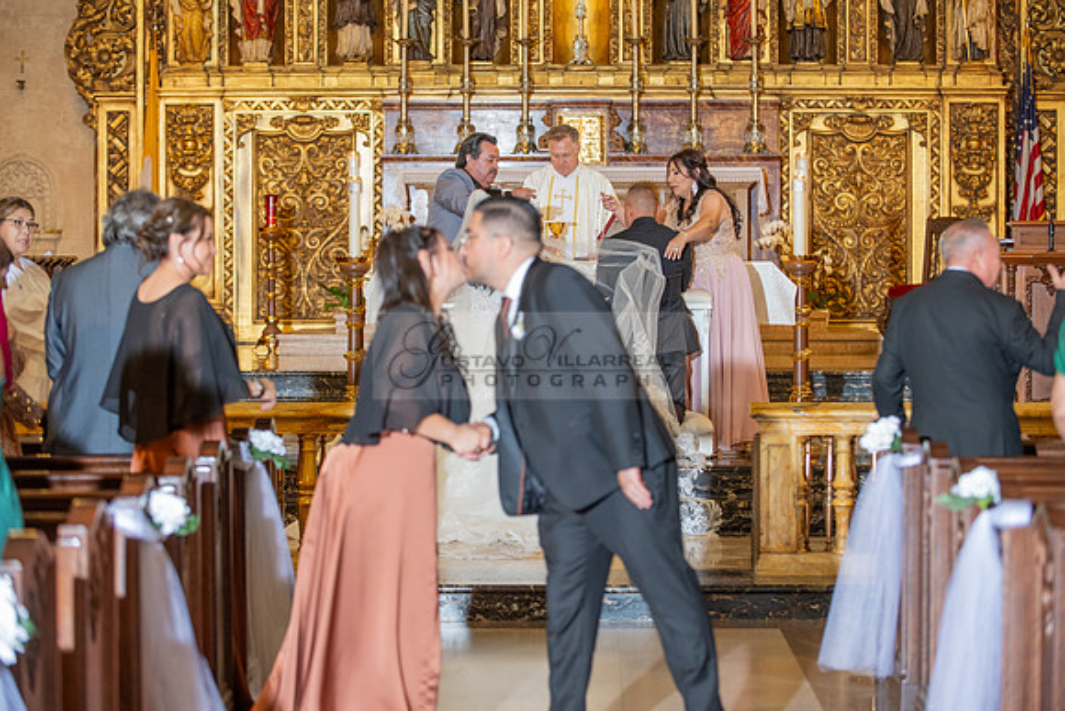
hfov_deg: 19.0
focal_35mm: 107
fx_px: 3175
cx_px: 532
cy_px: 356
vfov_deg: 12.8
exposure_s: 1/100
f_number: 2.8
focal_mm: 105
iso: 1000
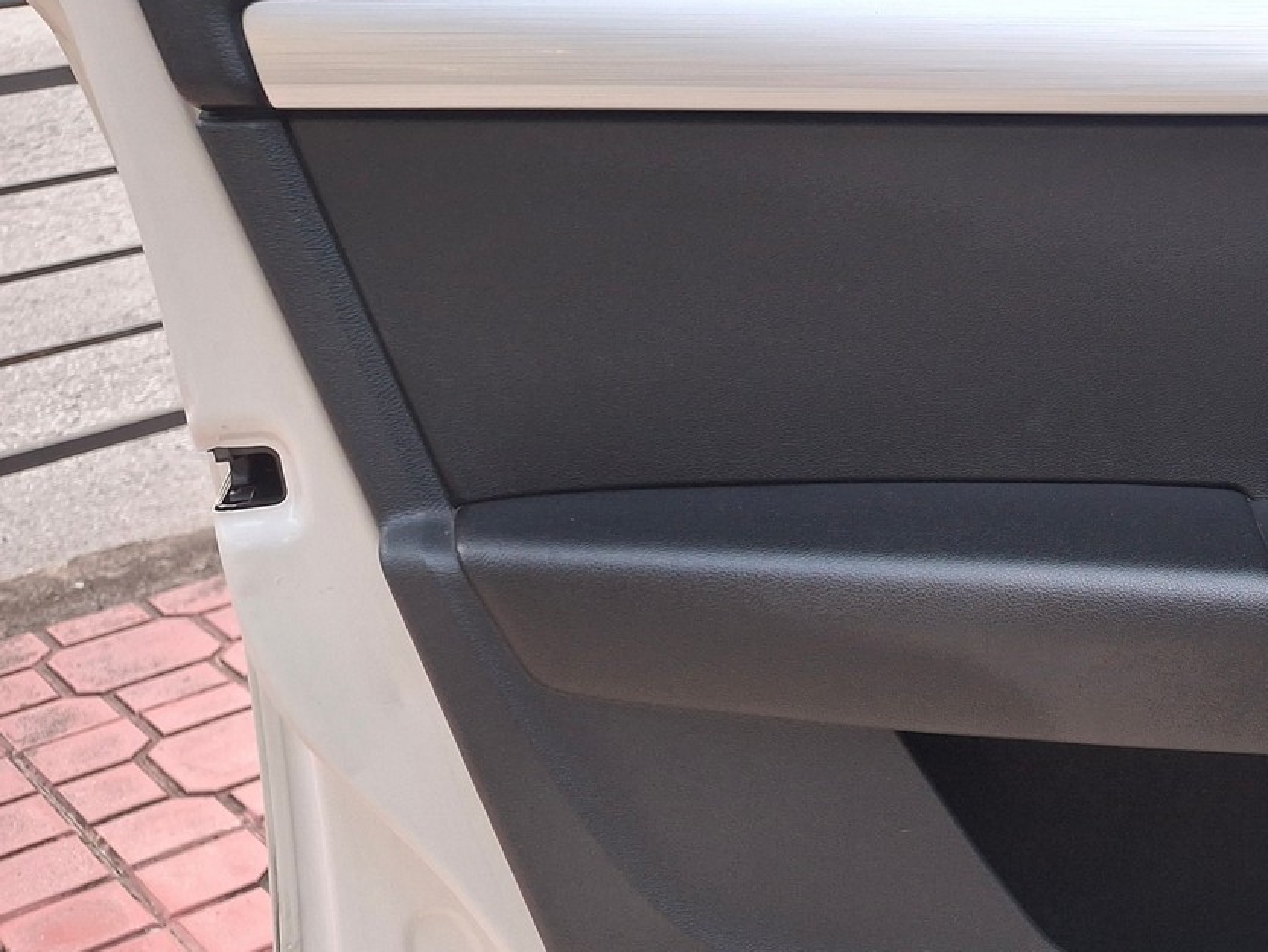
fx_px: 1759
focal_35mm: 48
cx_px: 1204
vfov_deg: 30.3
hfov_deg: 36.5
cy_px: 452
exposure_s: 1/50
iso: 125
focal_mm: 4.69
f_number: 1.8
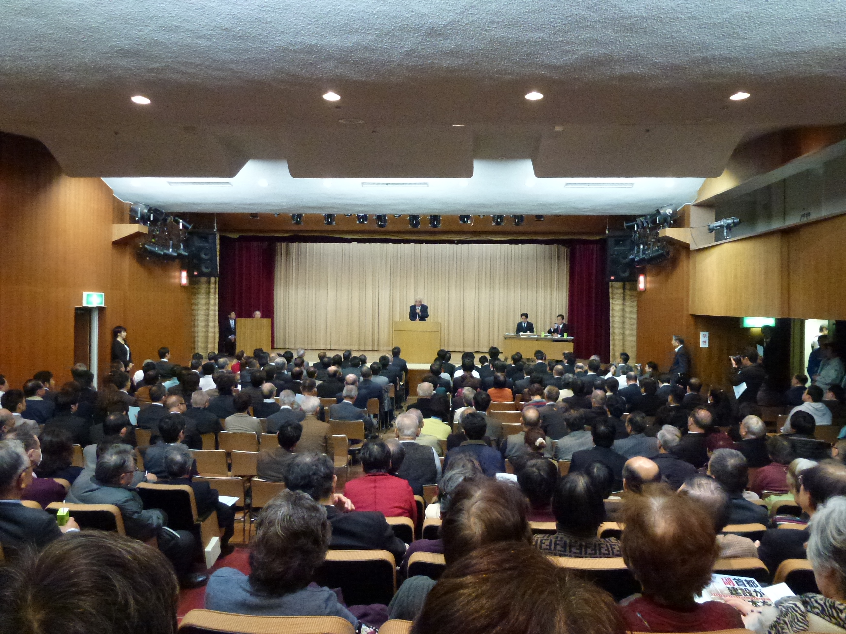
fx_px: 587
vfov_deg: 56.8
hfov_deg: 71.6
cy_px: 317
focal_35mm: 24
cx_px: 423
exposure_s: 1/40
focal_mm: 4.3
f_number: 3.3
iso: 800
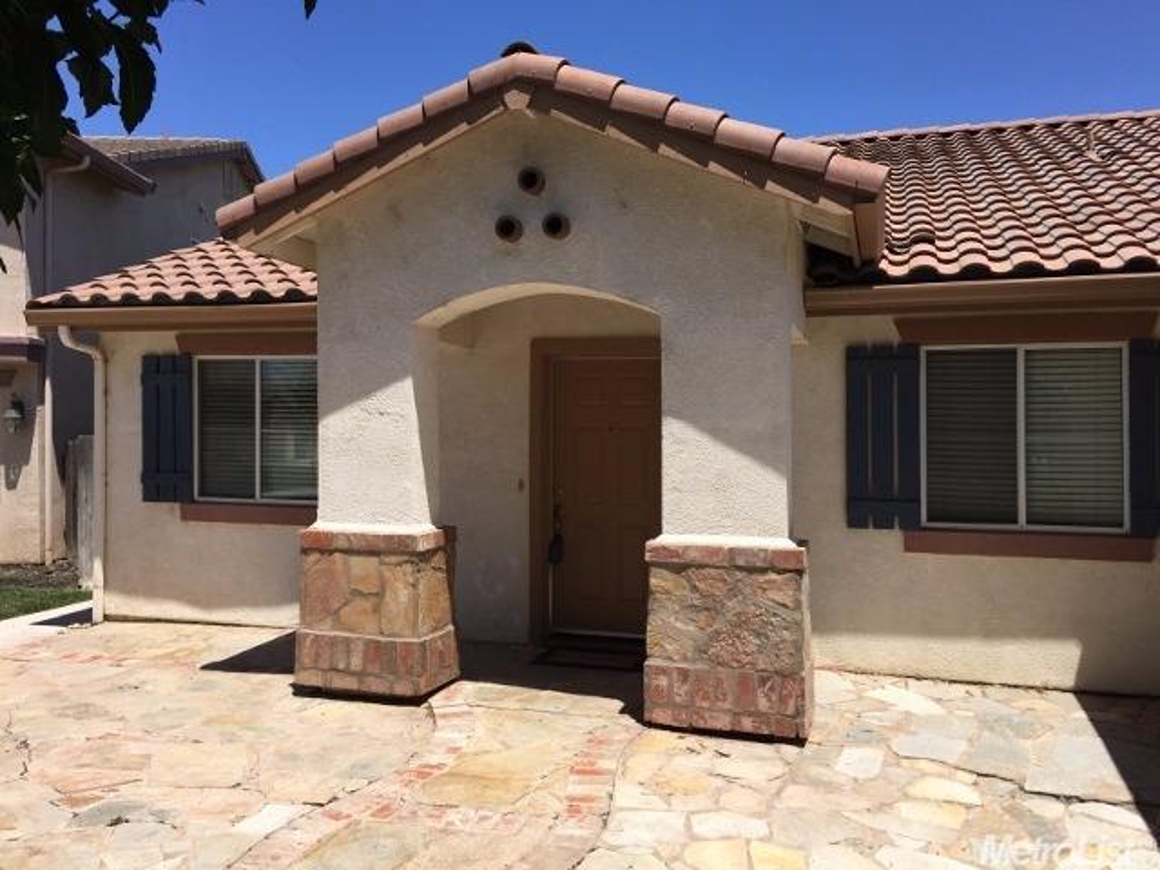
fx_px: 972
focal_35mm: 29
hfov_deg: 61.7
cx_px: 580
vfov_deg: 48.2
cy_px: 435
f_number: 2.2
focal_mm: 4.15
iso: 32
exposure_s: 1/2475
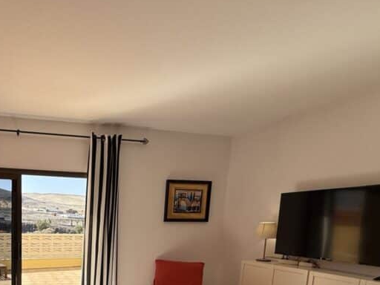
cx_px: 63
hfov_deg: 57.5
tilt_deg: -6.4
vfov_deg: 44.6
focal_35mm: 28
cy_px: 263
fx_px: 307
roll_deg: -1.5
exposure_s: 1/1033
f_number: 2.2
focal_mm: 2.22
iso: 64
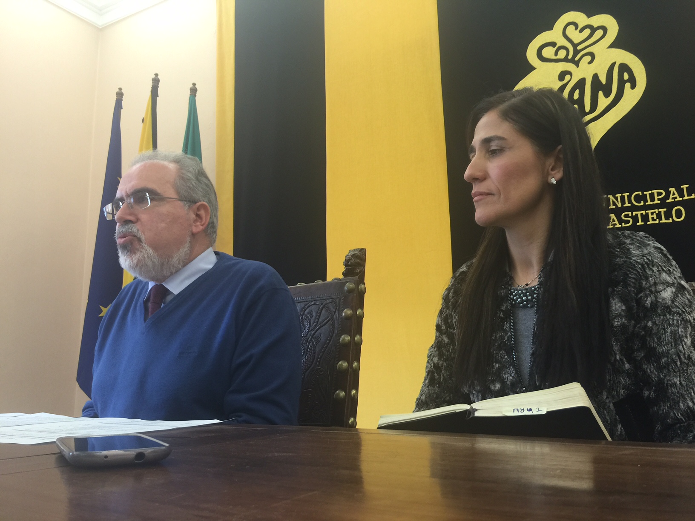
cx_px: 348
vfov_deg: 48.2
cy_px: 260
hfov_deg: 61.7
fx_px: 582
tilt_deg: +11.4
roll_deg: +0.4
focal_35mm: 29
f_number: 2.2
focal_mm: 4.15
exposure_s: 1/17
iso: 50
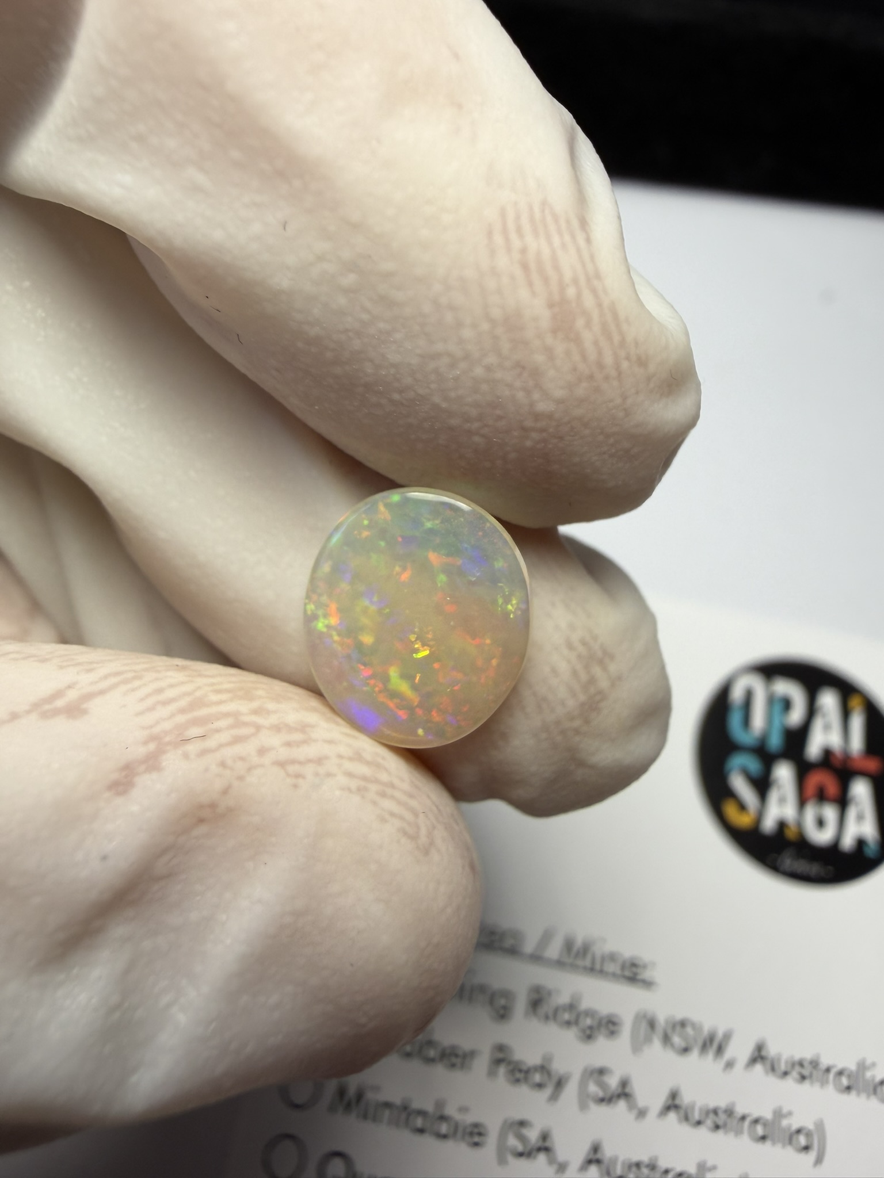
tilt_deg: -62.6
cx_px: 442
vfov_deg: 67.3
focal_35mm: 26
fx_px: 885
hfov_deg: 53.1
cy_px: 589
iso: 32
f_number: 2.2
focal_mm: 2.22
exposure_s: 1/100
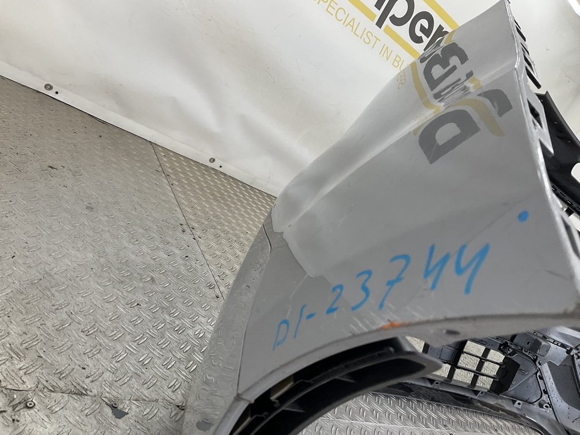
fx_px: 486
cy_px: 218
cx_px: 290
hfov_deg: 61.7
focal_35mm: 29
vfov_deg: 48.2
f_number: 1.8
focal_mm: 3
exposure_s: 1/100
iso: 20
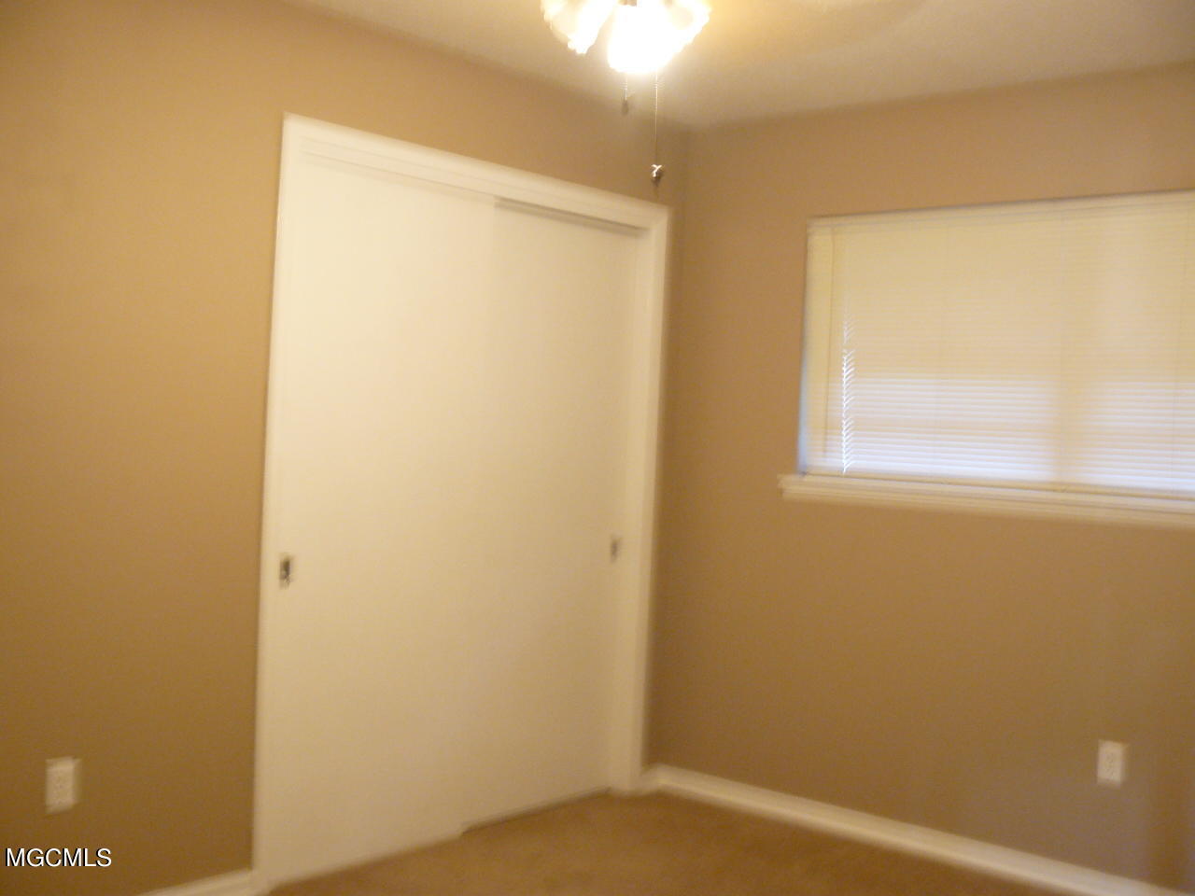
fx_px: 1243
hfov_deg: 51.4
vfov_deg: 39.7
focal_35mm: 36
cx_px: 598
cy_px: 448
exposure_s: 1/4
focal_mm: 6
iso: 200
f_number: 2.8
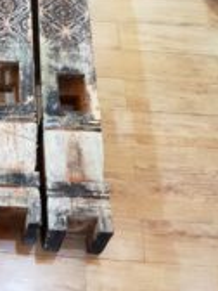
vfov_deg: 33.1
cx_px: -20
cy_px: 119
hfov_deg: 23.7
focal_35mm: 58
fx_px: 487
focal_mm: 4.3
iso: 200
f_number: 1.7
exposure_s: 1/17
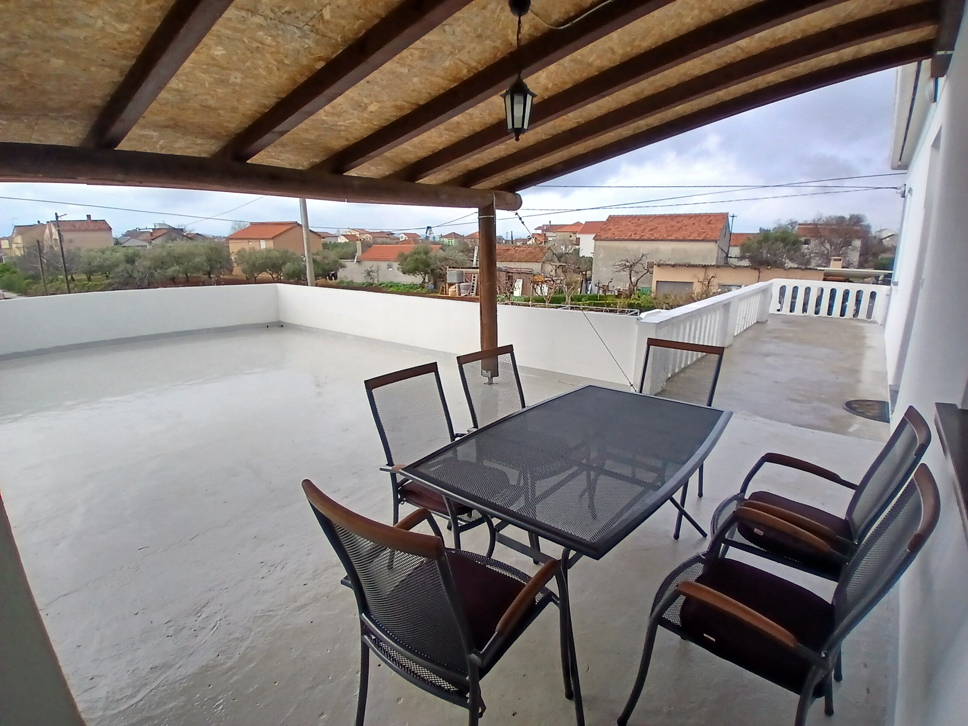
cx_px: 484
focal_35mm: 17
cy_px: 363
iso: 50
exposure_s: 1/252
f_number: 2.2
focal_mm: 1.4
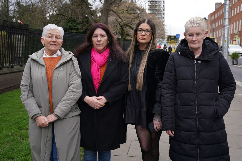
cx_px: 121
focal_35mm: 40
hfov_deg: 48.5
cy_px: 80
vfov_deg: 33.4
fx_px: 269
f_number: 5.6
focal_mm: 40
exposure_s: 1/320
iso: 400
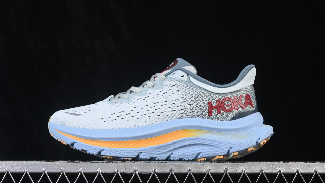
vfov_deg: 15.3
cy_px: 93
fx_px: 681
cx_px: 162
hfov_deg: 26.9
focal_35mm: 79
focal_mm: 50
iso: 160
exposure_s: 1/80
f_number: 8
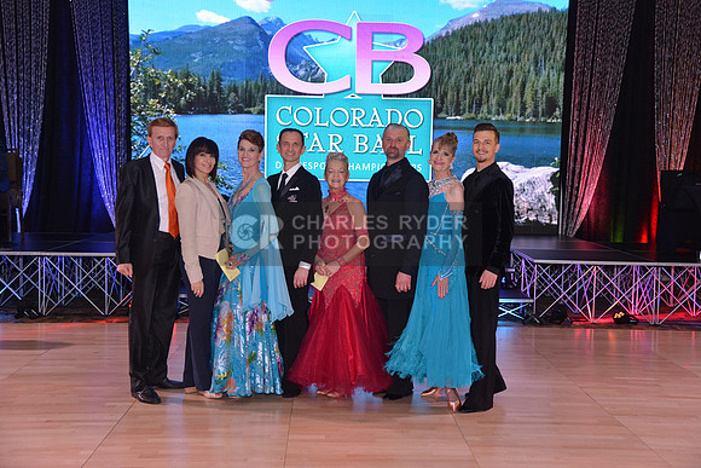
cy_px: 234
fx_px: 896
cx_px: 350
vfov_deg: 29.3
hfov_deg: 42.7
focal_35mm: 46
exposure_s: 1/250
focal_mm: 46
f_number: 4.5
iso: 2000
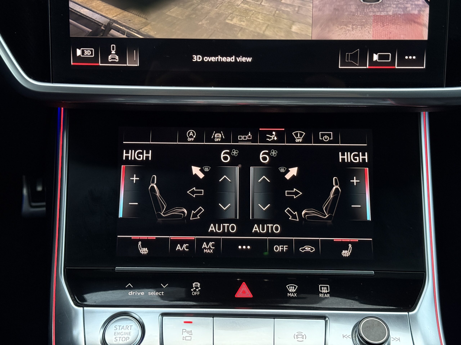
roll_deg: +0.1
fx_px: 639
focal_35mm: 48
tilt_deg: -31.5
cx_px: 230
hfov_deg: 39.7
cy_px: 172
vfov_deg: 30.3
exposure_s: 1/33
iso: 320
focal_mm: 6.76
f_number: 1.78
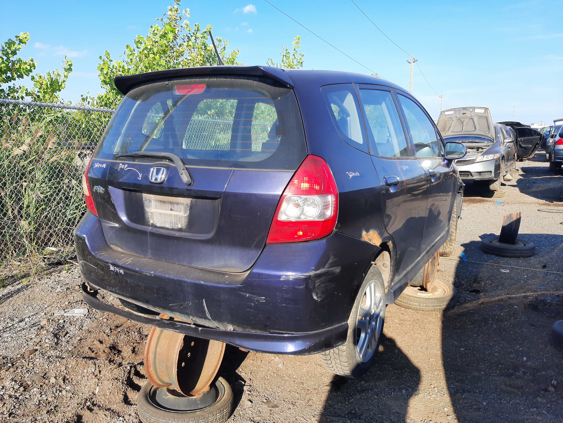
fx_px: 423
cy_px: 212
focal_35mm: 26
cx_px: 282
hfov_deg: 67.3
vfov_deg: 53.1
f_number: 1.7
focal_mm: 3.92
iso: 40
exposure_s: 1/604
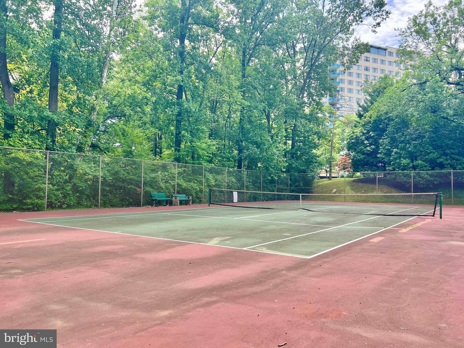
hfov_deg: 67.3
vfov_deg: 53.1
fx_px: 349
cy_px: 174
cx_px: 232
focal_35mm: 26
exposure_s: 1/1183
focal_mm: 5.7
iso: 50
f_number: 1.5
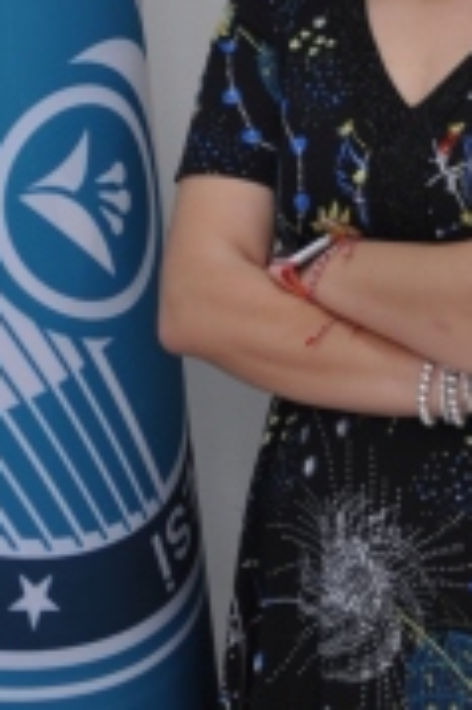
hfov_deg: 7.9
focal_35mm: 173
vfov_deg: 11.7
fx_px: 3409
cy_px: -75
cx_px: 349
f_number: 3.8
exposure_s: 1/8
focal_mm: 46
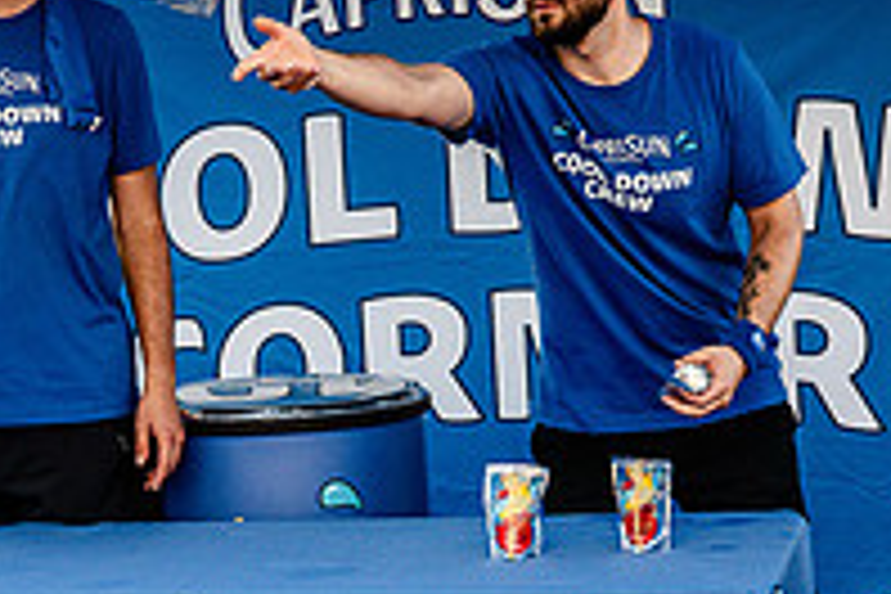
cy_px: 371
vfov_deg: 10.9
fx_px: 3118
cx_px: 72
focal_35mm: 126
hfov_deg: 16.0
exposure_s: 1/640
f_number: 4
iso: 800
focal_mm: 43
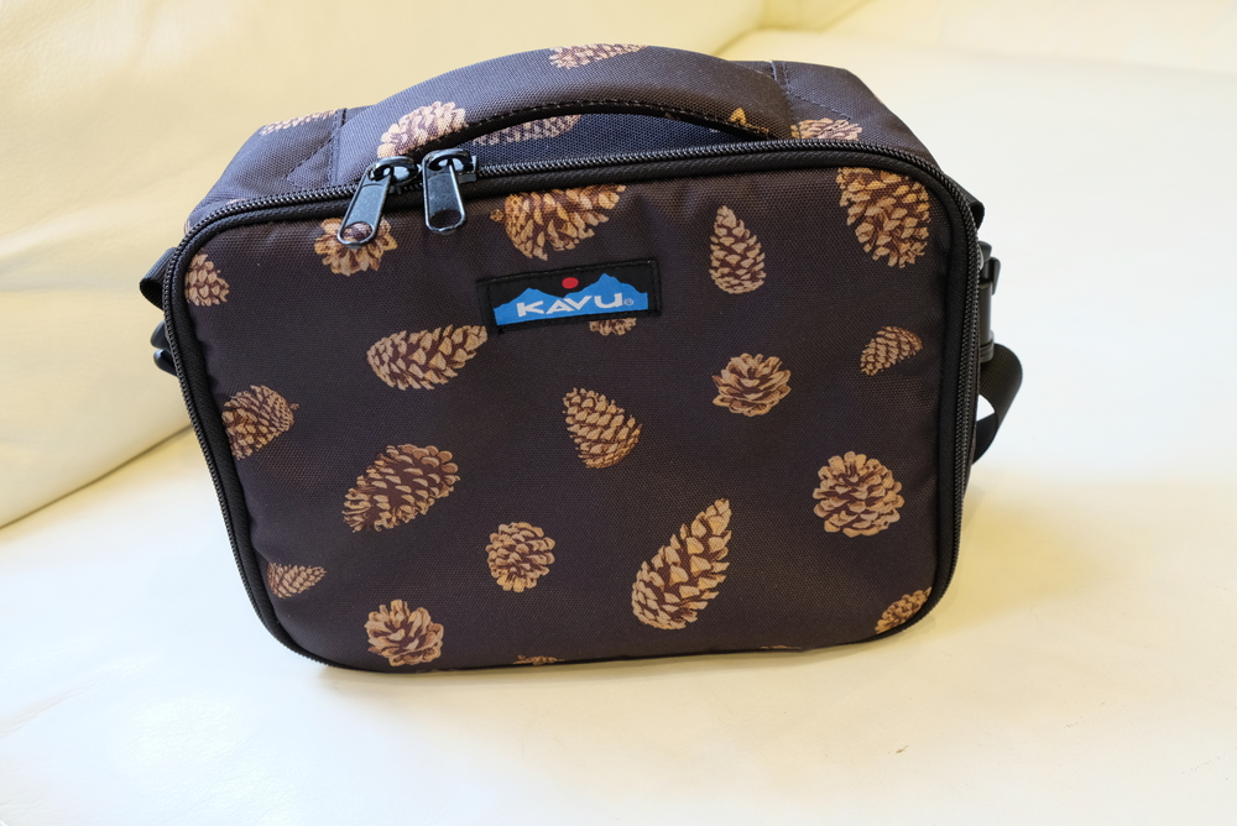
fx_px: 1238
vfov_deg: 36.9
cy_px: 413
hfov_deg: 53.1
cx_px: 618
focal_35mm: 36
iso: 1600
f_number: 5.6
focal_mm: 24.3
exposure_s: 1/13
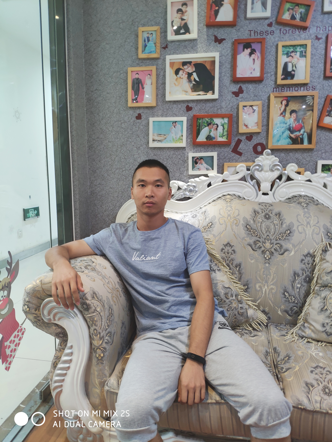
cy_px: 221
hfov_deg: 63.4
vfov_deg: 79.0
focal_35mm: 21
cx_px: 166
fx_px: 269
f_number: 1.8
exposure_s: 1/17
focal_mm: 4.22
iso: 220
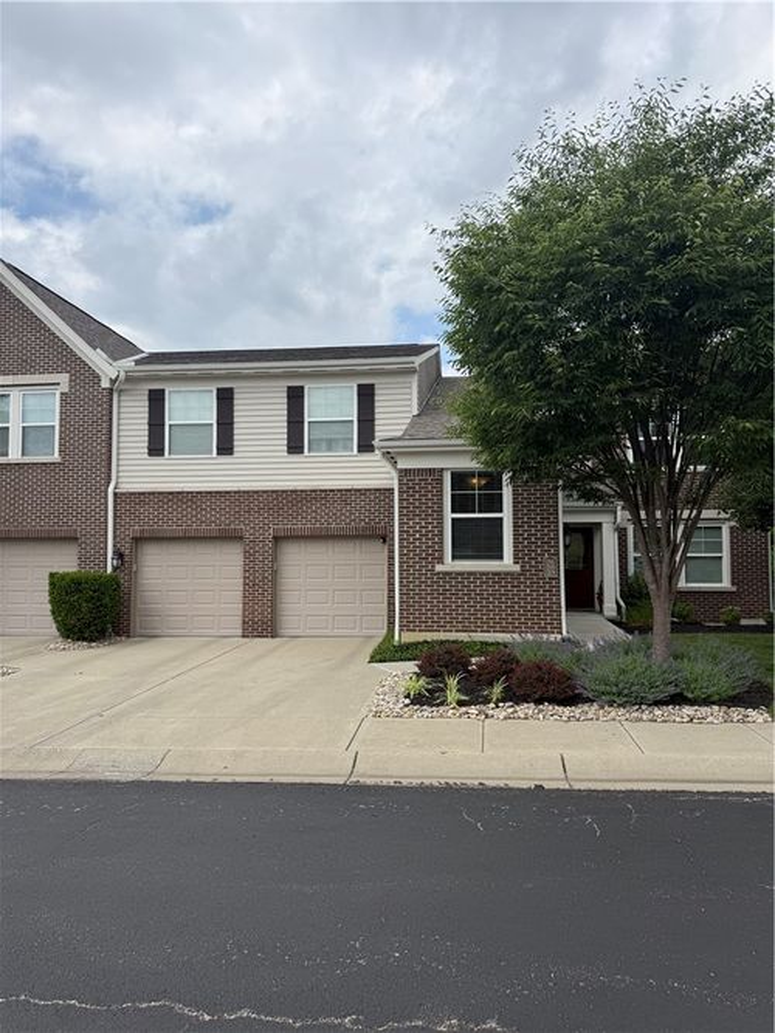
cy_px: 516
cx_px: 388
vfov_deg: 71.6
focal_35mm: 24
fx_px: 717
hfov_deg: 56.8
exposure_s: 1/4975
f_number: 1.78
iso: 80
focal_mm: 6.76
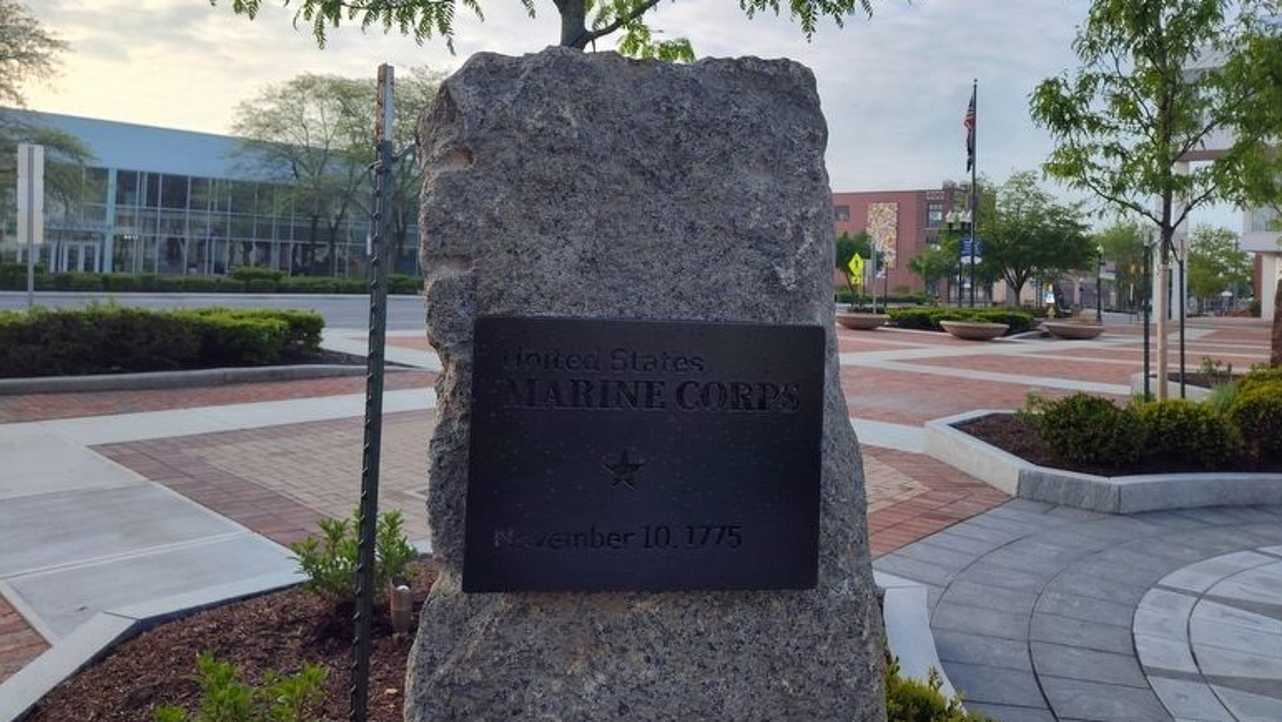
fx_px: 884
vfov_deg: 43.8
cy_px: 245
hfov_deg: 71.9
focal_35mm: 26
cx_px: 637
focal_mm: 5.56
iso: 100
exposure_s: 1/742
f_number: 1.8
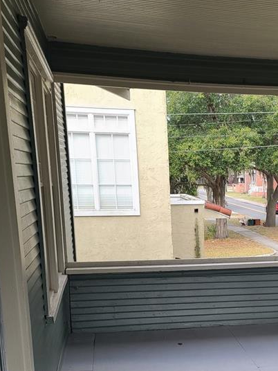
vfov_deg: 33.1
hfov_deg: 24.5
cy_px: 309
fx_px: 600
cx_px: 297
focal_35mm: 56
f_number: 1.8
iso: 16
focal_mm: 7
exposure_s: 1/138
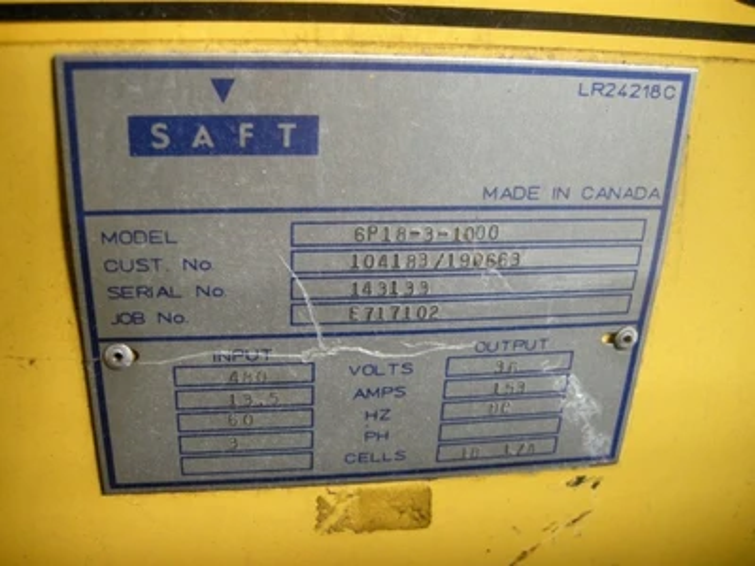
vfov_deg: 40.7
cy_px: 283
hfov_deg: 52.6
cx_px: 378
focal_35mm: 35
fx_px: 763
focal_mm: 7.5
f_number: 2.7
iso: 333
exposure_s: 1/60
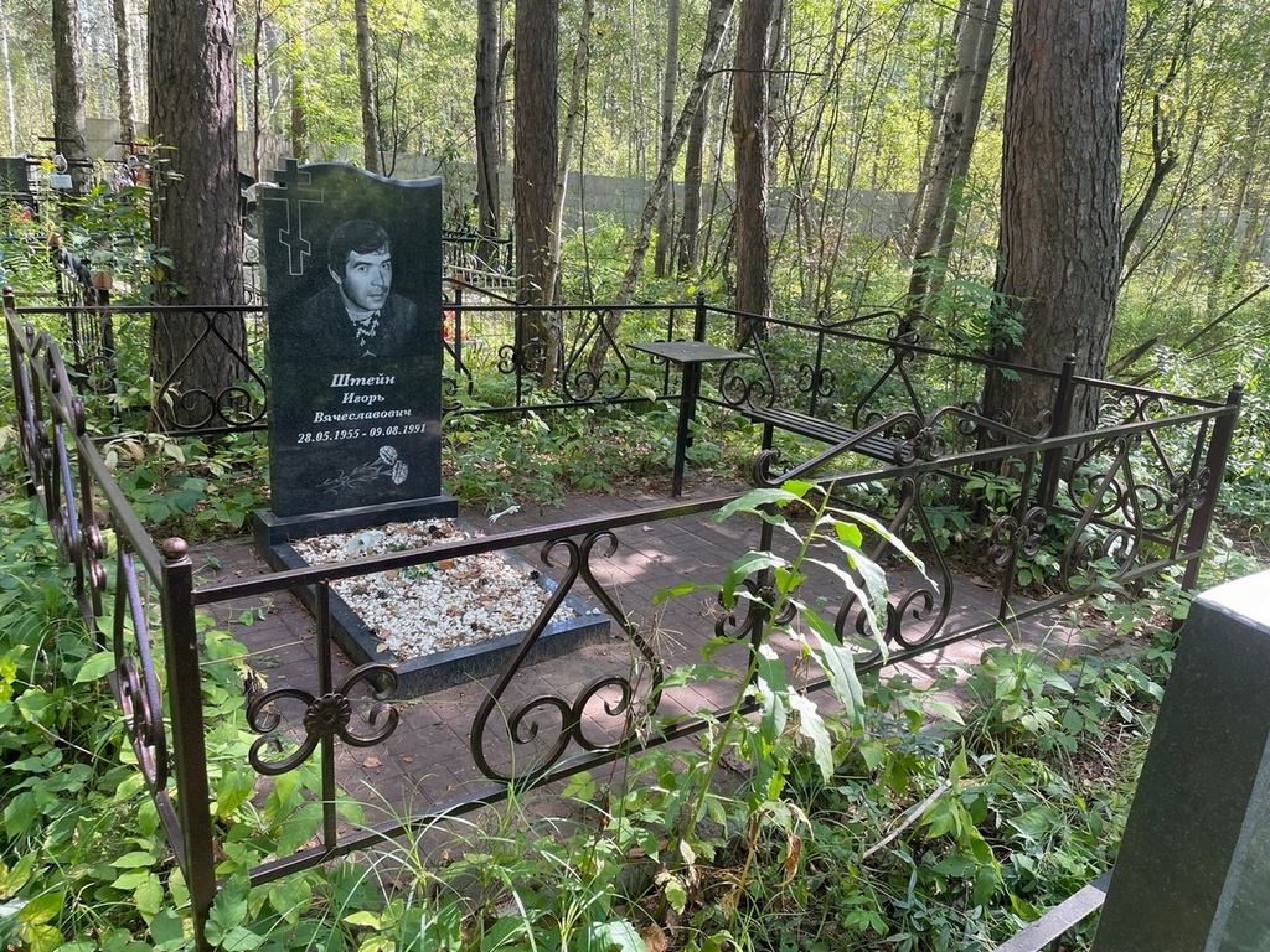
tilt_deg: -15.1
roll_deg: -4.1
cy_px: 476
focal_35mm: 26
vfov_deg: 53.1
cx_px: 635
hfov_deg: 67.3
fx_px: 954
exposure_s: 1/121
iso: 50
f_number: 1.6
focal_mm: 4.2
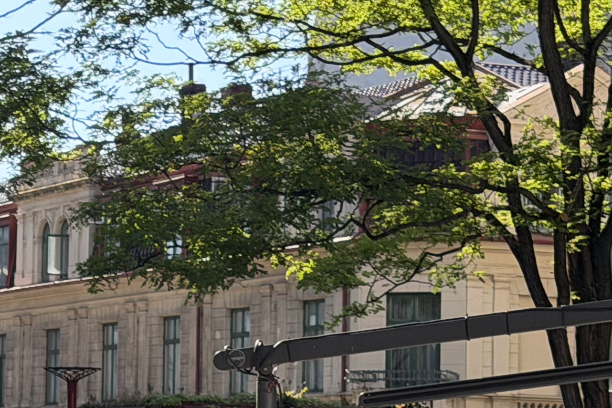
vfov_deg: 8.7
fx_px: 2669
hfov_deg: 12.5
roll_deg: -1.3
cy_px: 358
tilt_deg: +2.4
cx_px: -294
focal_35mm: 157
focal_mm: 6.76
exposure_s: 1/2033
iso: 100
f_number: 1.78
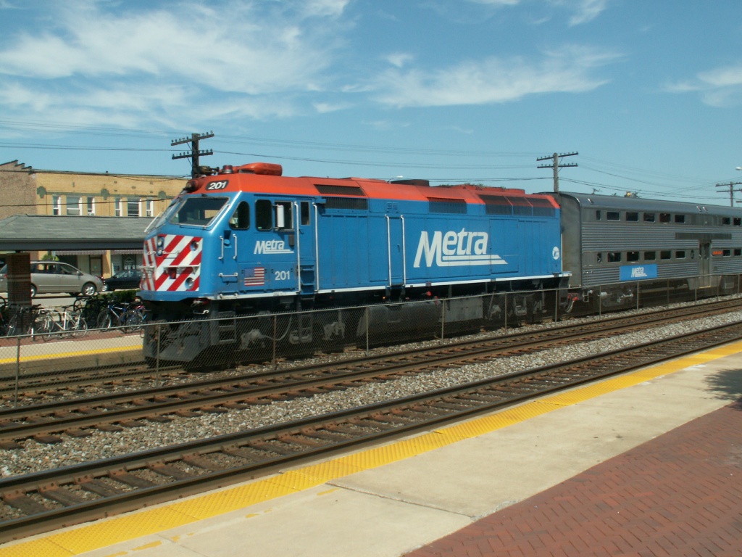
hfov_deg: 52.6
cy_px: 278
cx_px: 371
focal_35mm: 35
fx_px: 750
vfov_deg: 40.7
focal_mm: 5.86
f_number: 7.1
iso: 64
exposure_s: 1/250
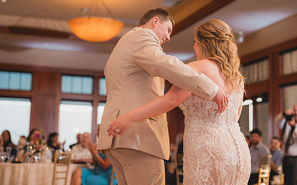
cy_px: 79
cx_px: 164
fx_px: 510
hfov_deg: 32.4
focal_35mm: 63
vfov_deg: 20.6
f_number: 1.8
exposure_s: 1/250
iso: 125
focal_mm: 50
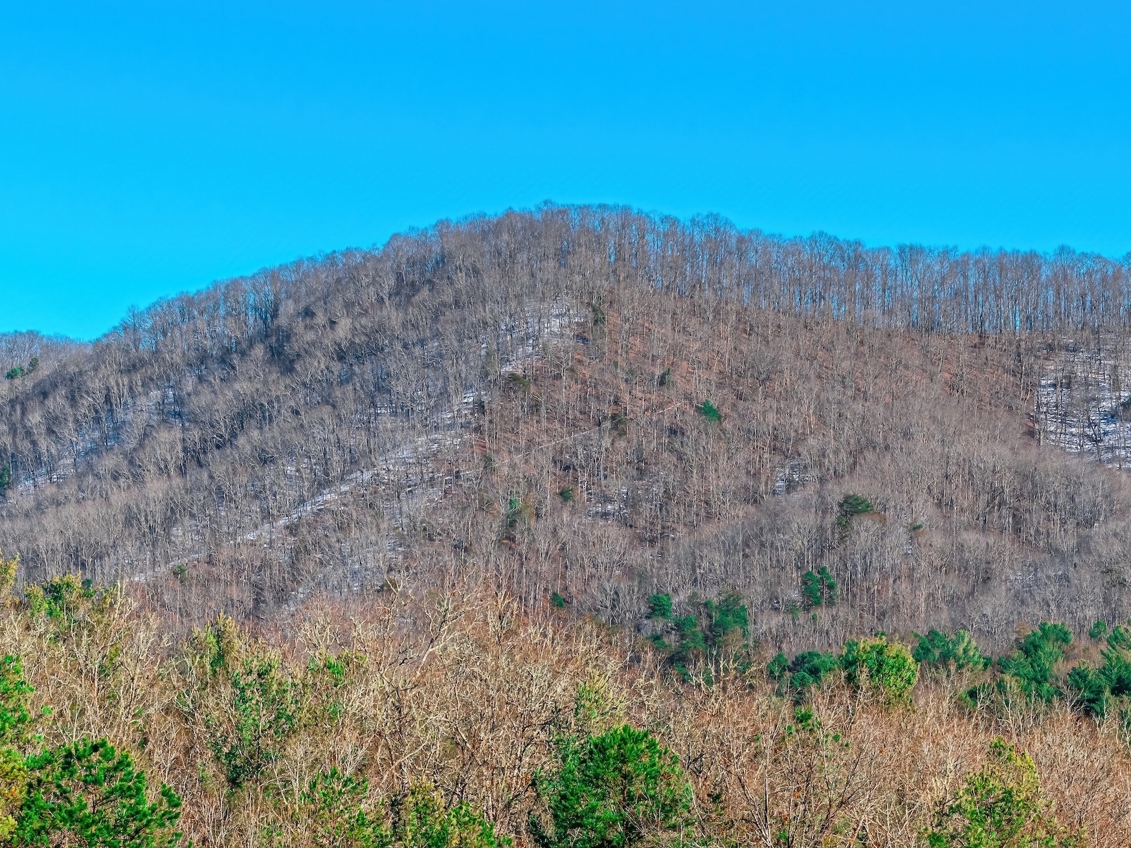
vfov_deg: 9.5
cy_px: 430
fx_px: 5097
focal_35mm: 156
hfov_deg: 12.7
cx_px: 621
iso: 360
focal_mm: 70
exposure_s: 1/500
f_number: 11
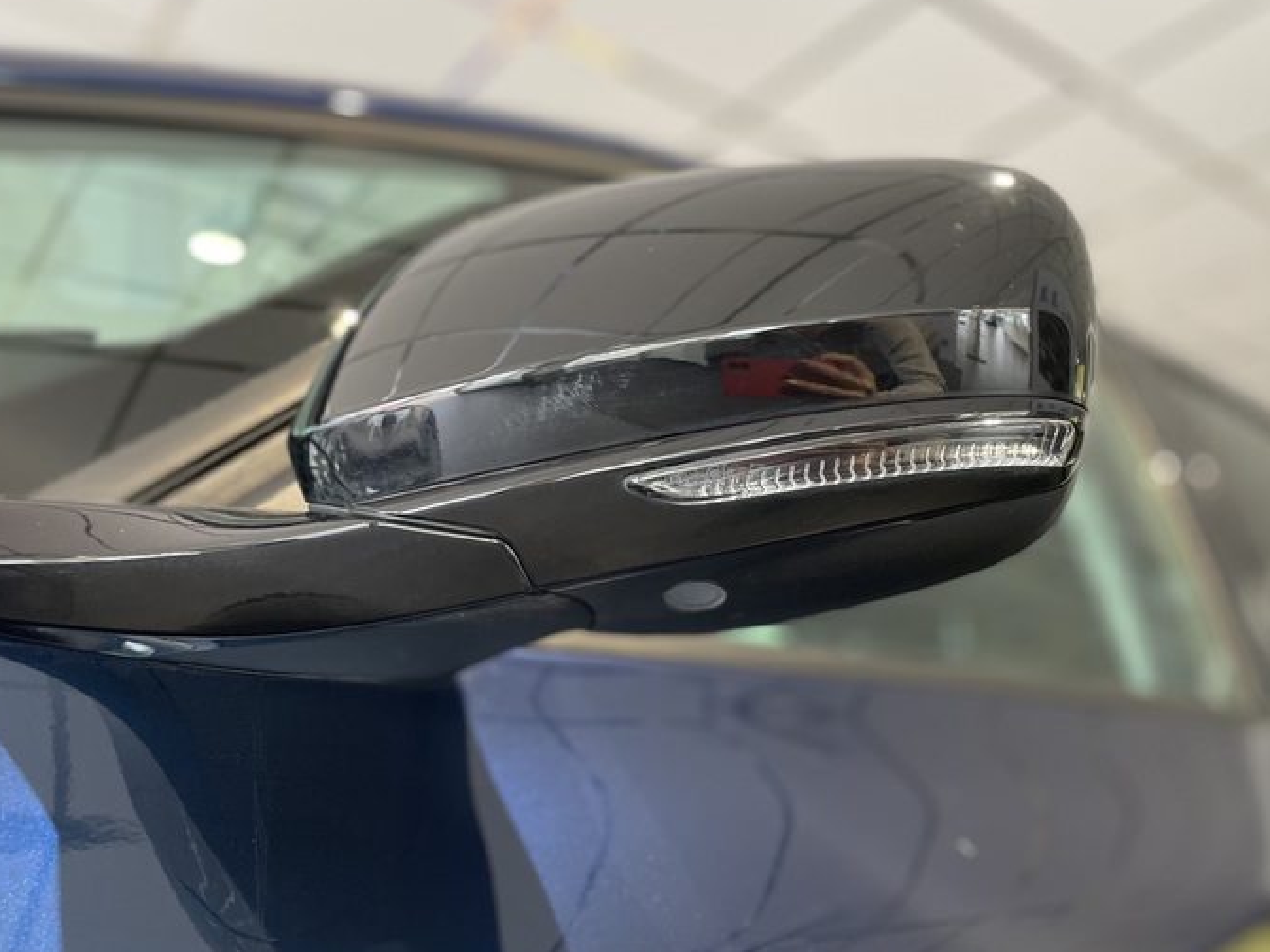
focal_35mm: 31
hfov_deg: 58.2
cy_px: 418
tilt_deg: +19.7
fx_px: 1137
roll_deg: +1.6
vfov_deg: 45.3
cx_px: 706
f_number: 1.6
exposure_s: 1/50
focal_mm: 4.2
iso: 80
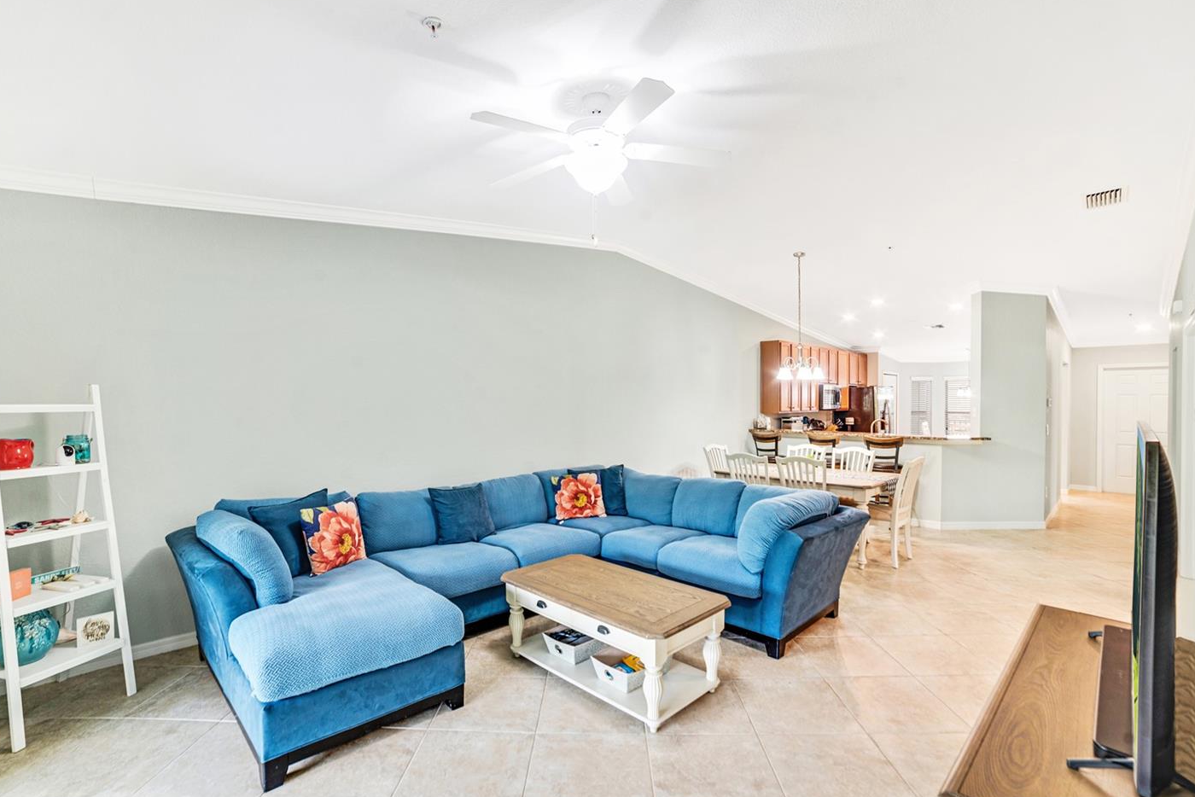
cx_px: 588
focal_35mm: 16
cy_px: 415
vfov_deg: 73.7
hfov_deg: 96.7
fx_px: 531
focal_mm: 14
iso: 160
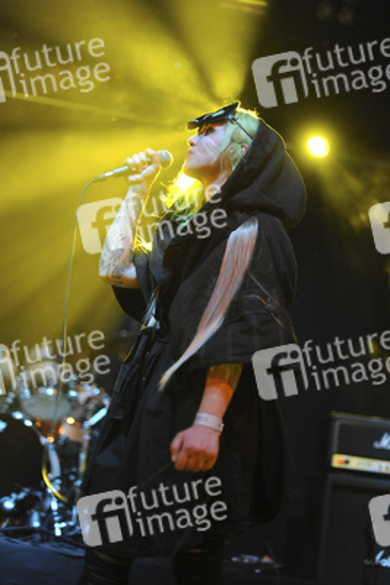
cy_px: 292
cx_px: 195
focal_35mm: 50
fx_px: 812
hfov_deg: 27.0
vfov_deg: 39.6
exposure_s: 1/60
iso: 2500
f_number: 1.4
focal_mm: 50
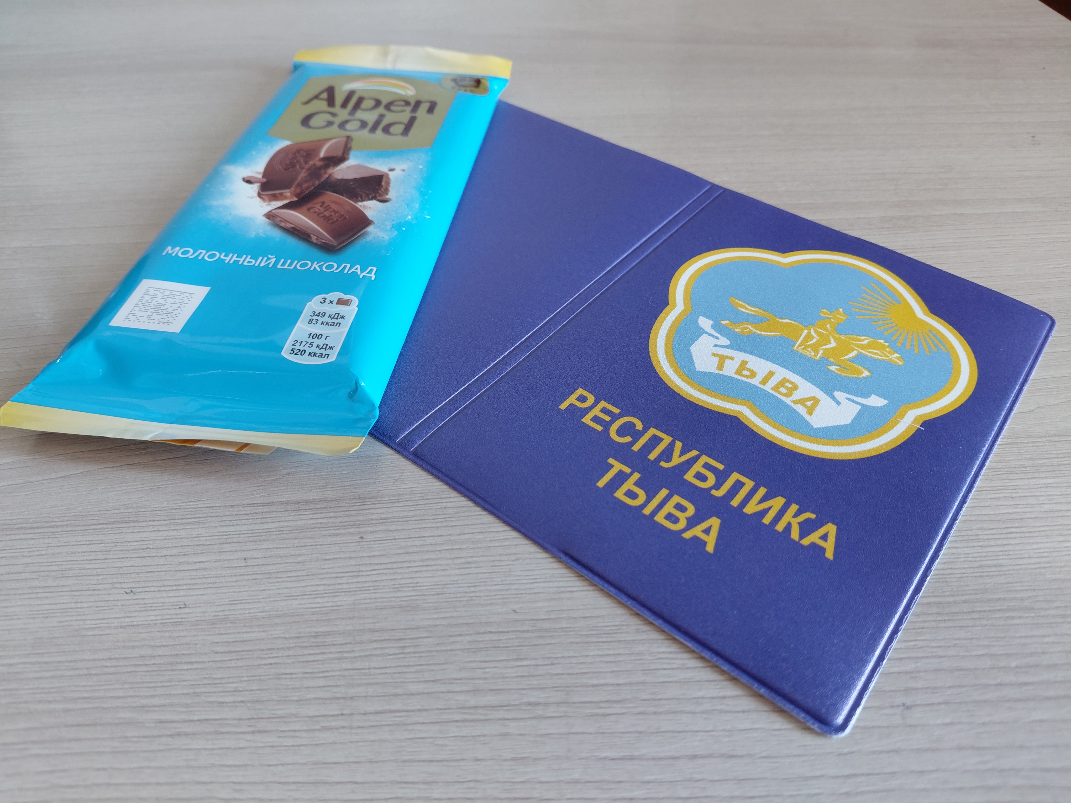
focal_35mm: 25
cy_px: 402
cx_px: 536
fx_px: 773
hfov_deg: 69.4
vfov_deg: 54.9
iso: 200
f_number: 1.8
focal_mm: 4.69
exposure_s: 1/50.1
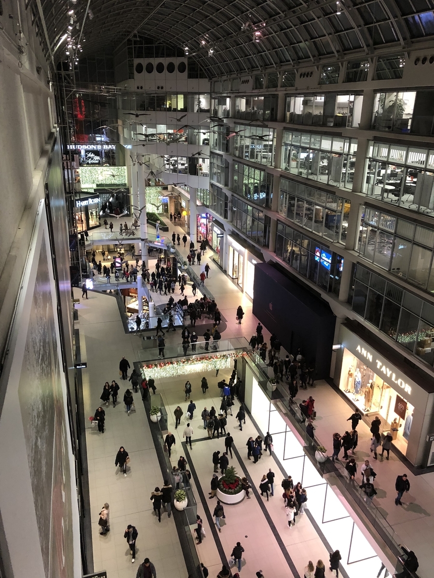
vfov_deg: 63.4
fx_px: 468
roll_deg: -0.1
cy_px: 289
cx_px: 217
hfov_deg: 49.7
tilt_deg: -19.2
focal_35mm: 28
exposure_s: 1/15
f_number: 1.8
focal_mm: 3.99
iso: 80
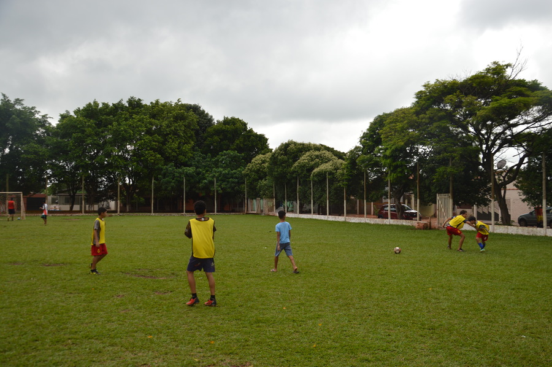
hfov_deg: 53.2
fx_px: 551
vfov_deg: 36.8
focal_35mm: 36
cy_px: 184
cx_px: 276
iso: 100
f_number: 5.6
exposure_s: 1/200
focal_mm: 24
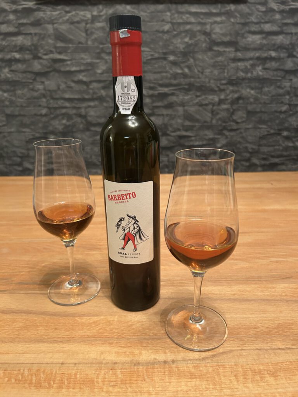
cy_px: 198
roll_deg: +1.1
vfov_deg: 67.3
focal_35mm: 26
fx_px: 298
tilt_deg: -19.9
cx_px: 149
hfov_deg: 53.1
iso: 500
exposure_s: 1/50
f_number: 1.5
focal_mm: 5.7
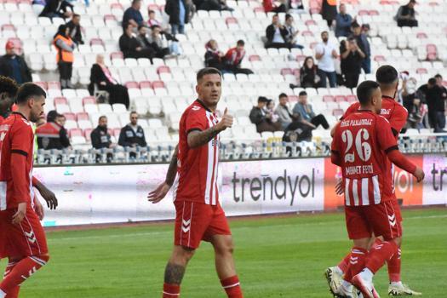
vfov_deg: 4.6
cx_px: 224
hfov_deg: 6.9
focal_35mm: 300
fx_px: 3725
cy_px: 149
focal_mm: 200
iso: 25600
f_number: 7.1
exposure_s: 1/8000
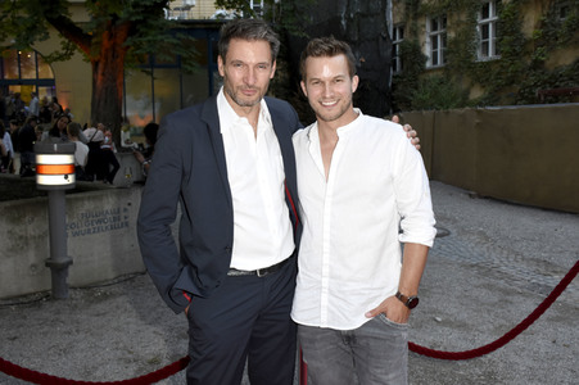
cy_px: 192
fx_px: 482
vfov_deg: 43.5
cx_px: 290
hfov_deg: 62.0
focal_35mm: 30
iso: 800
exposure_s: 1/60
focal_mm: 20
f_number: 6.3
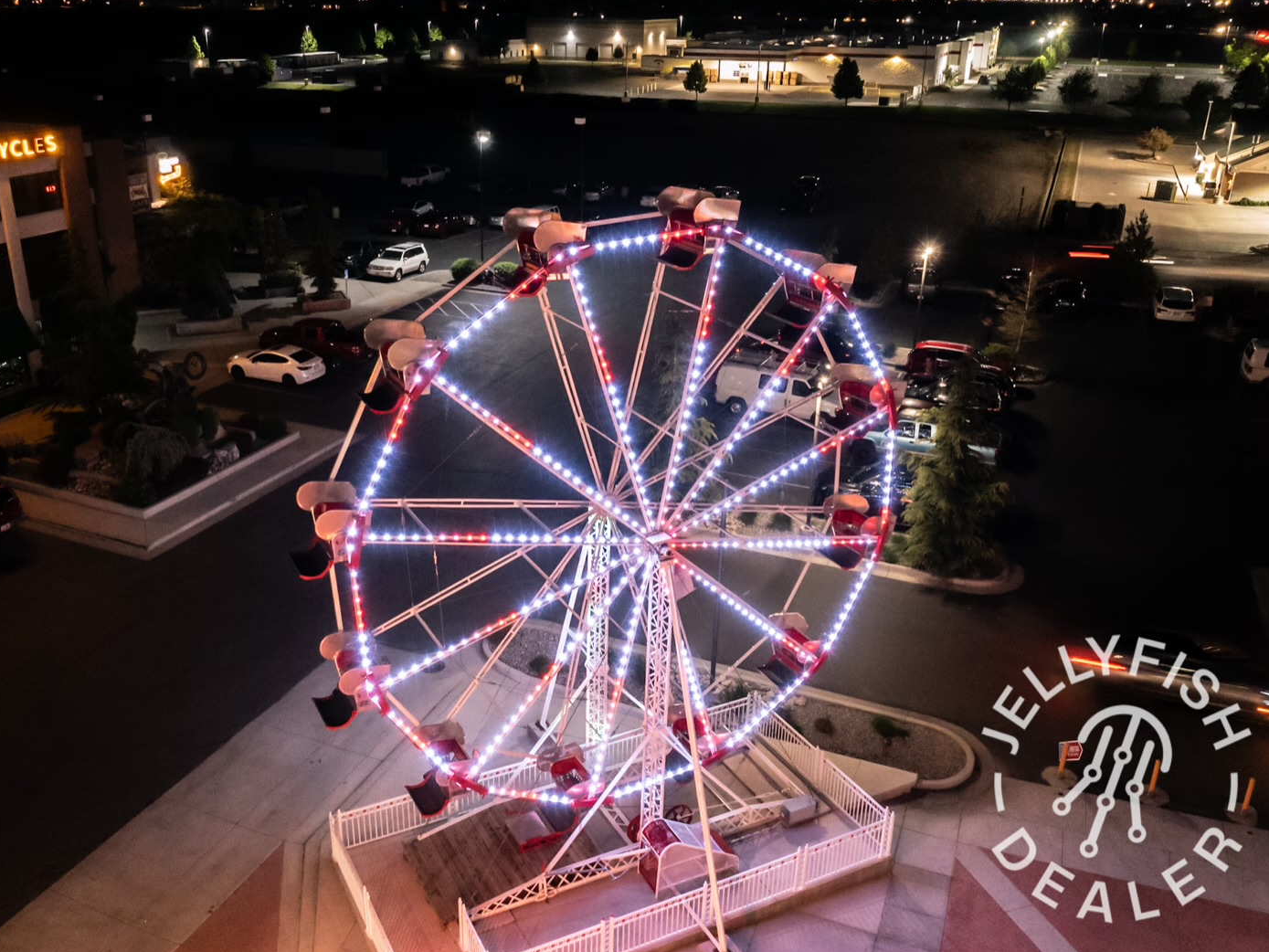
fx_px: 1137
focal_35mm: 31
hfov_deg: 58.2
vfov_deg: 45.4
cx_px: 571
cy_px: 477
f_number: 5.6
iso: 3200
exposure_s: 1/4
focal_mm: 10.26
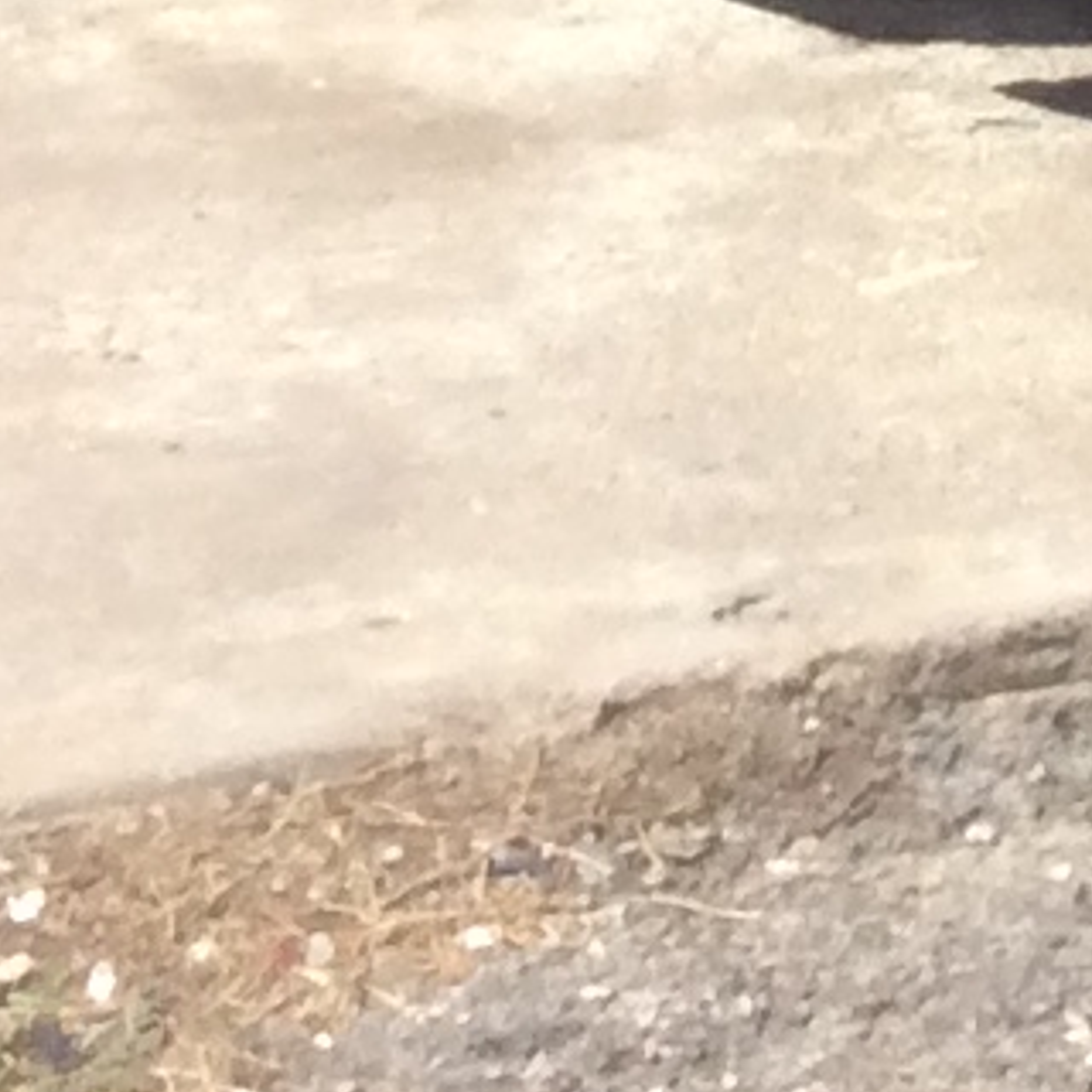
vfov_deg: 7.2
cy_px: -1560
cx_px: 2280
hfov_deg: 7.3
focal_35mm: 229
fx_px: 8173
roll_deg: +4.6
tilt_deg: -3.2
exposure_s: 1/1466
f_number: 2.4
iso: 32
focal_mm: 3.3
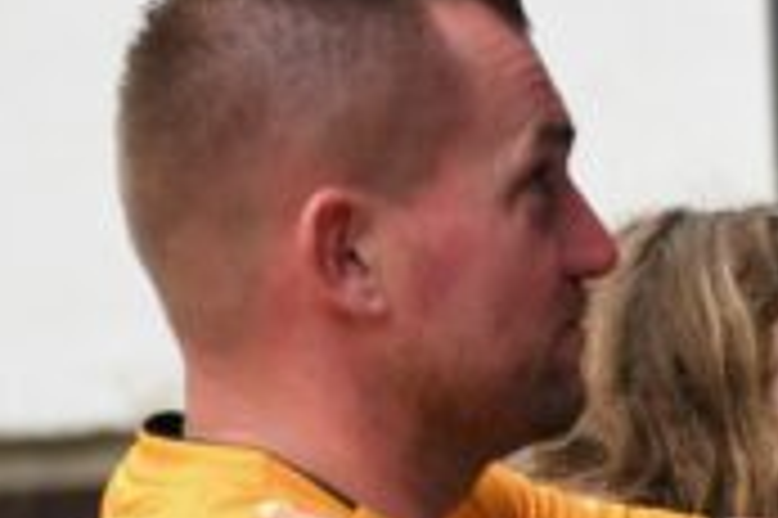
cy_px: -70
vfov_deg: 3.5
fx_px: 8442
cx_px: 1682
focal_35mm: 391
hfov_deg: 5.2
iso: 360
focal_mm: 66
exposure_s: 1/1600
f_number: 2.8
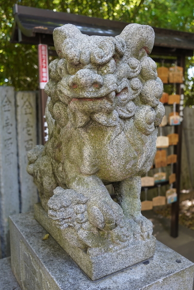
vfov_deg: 55.8
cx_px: 97
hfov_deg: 38.9
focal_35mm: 34
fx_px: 275
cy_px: 145
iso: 500
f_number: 4.5
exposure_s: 1/40
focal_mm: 34
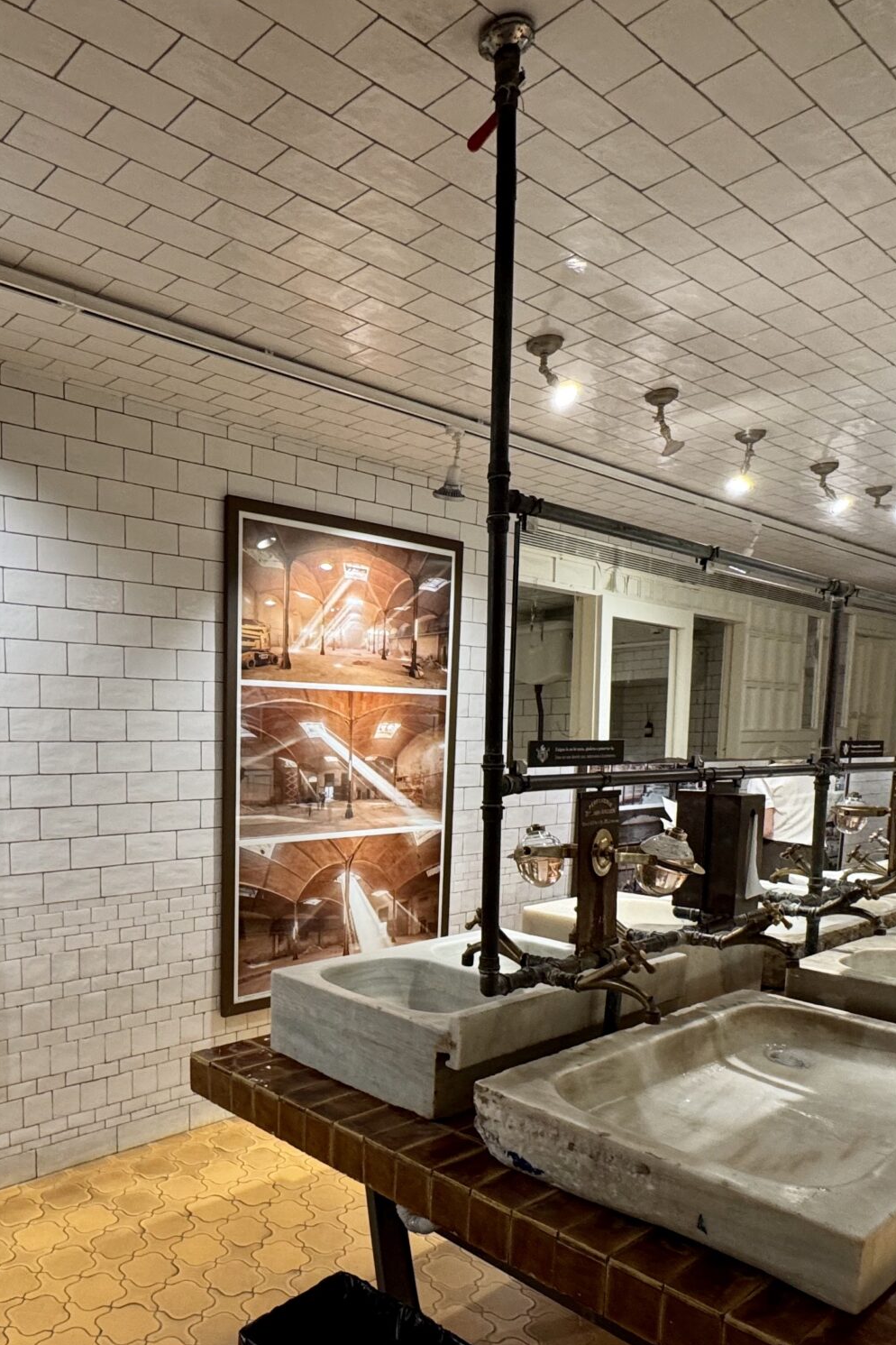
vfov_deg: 70.3
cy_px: 843
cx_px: 228
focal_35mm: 25
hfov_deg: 49.3
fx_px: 933
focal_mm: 2.22
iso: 200
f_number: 2.2
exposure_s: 1/50
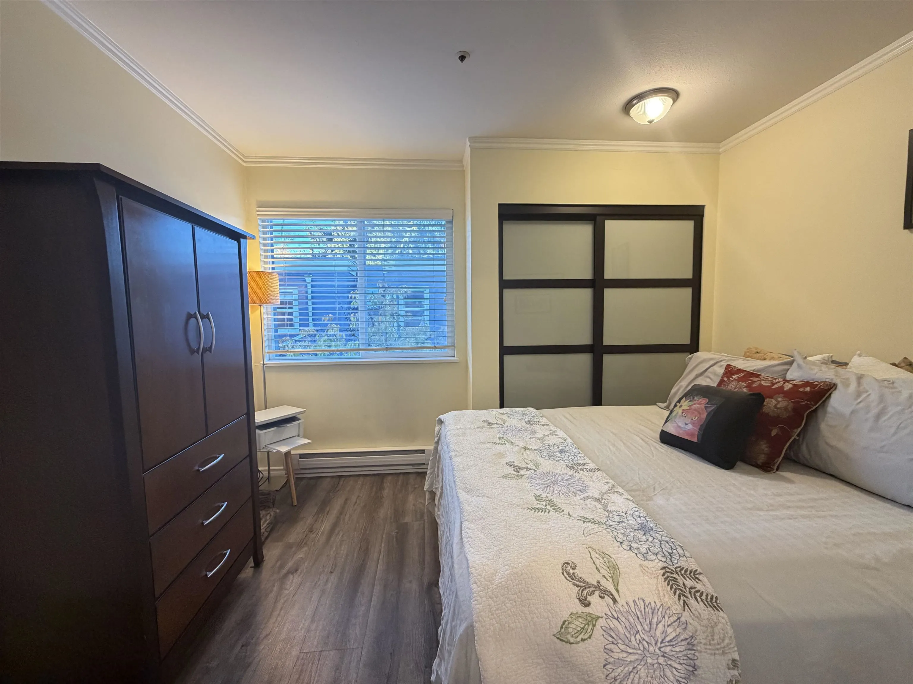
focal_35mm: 14
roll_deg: +0.9
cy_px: 342
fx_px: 369
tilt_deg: -4.2
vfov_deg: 85.7
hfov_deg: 102.1
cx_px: 456
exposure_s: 1/60
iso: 400
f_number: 2.2
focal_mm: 2.22
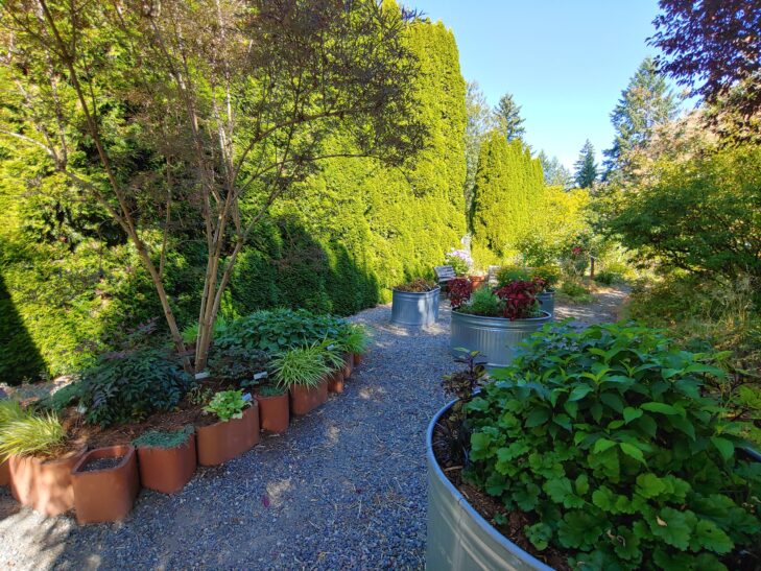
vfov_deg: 78.1
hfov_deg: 94.5
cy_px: 286
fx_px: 352
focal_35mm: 16
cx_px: 380
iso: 50
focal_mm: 2.18
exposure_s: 1/139
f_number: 1.9
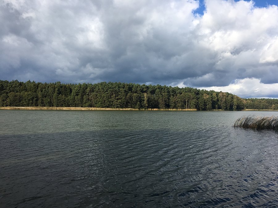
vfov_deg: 48.2
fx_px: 233
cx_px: 139
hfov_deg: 61.7
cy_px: 104
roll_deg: -0.6
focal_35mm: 29
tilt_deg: +1.4
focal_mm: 4.15
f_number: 2.2
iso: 25
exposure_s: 1/1399
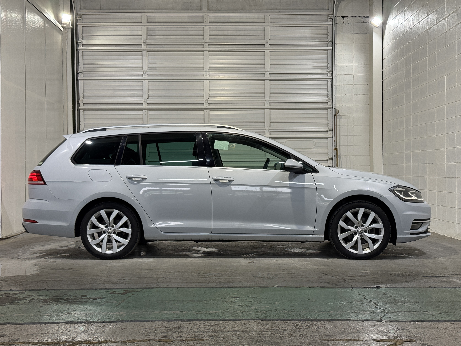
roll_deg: +0.2
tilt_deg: +0.0
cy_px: 173
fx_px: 639
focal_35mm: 48
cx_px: 230
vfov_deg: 30.3
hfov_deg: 39.7
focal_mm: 6.76
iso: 80
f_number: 1.78
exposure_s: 1/60
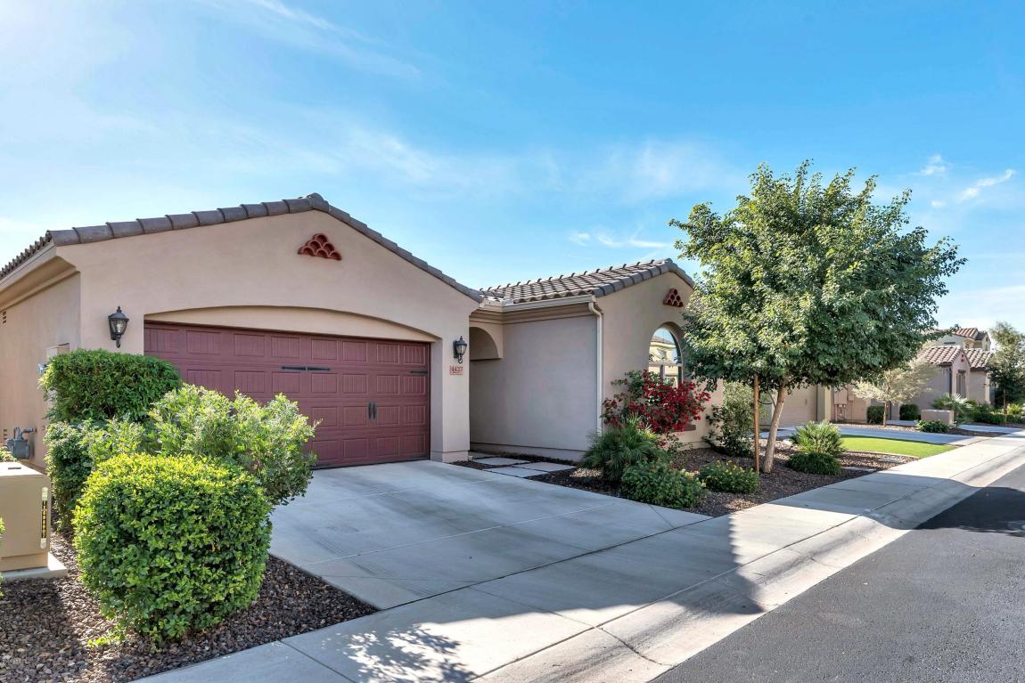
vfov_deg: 61.9
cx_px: 512
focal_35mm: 20
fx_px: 569
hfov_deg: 84.0
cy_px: 342
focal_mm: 20
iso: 320
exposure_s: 1/400
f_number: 10
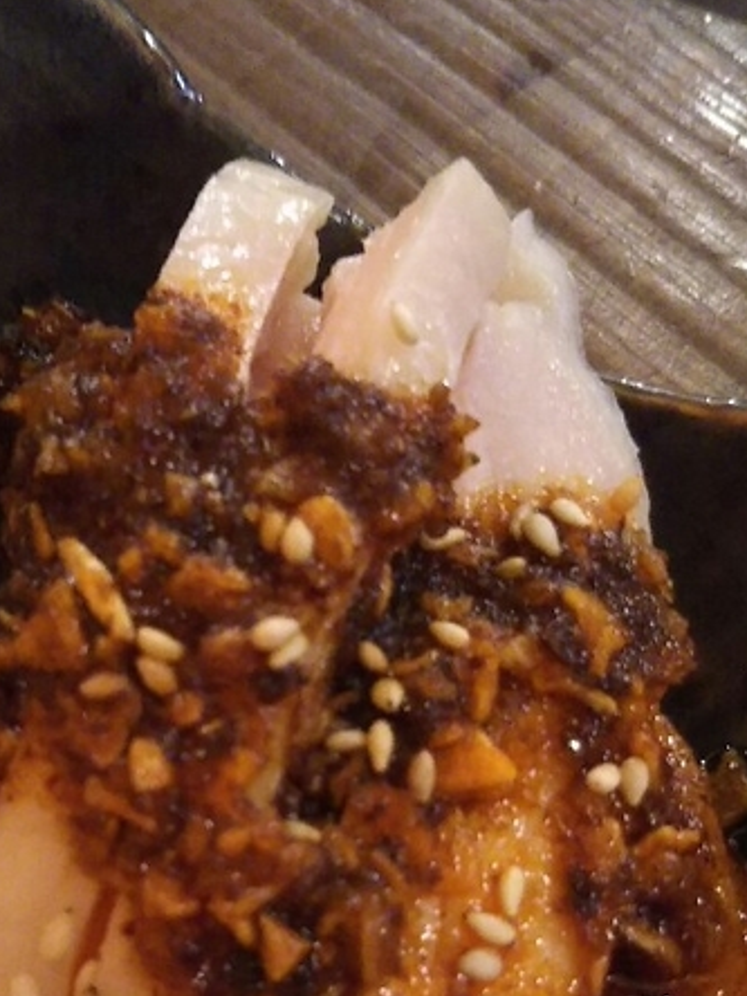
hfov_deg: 27.0
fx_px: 1554
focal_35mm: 54
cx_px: 296
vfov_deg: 34.9
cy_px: 722
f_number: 2.2
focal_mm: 4
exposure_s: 1/20
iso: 500
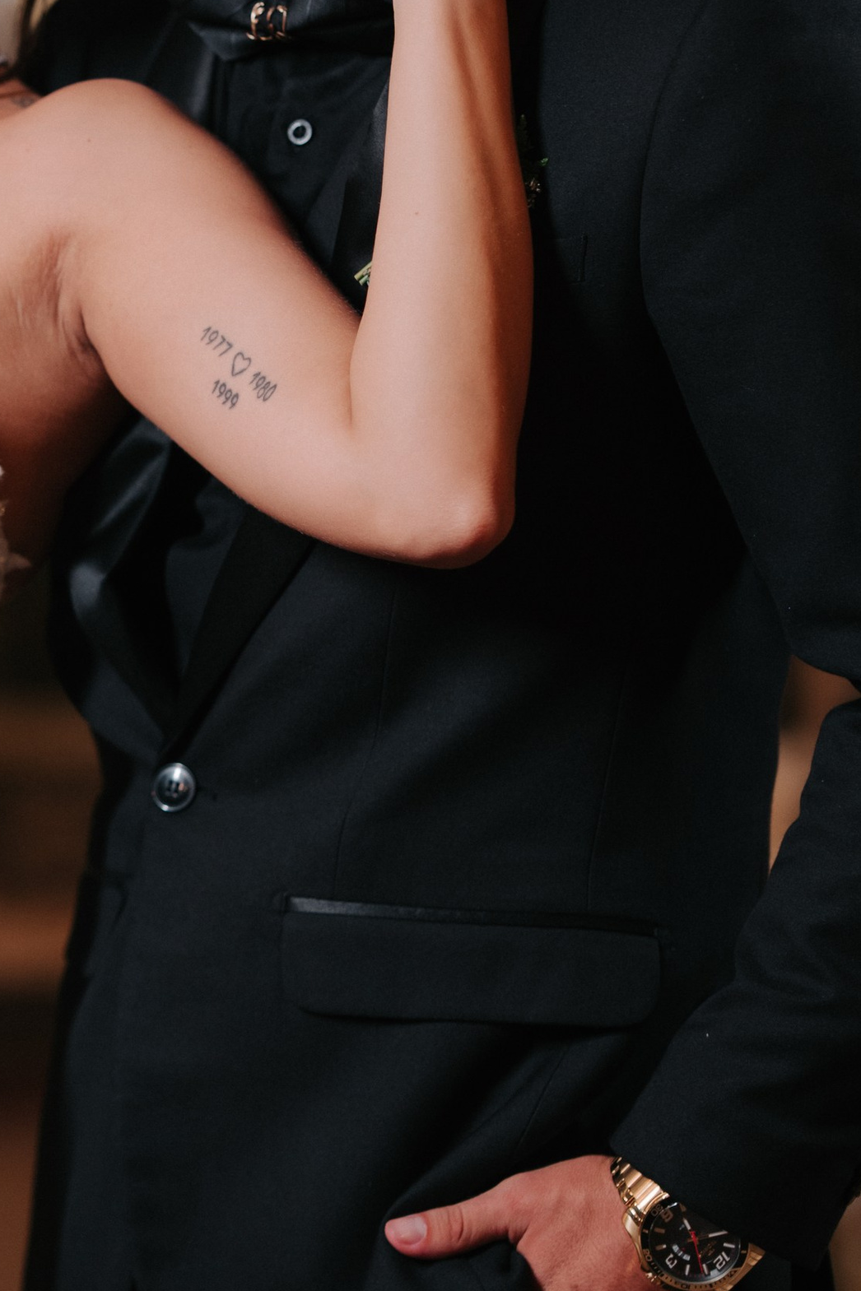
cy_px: 417
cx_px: 42
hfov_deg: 6.6
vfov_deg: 9.9
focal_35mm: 208
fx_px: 7461
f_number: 1.8
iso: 400
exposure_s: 1/250
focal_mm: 85
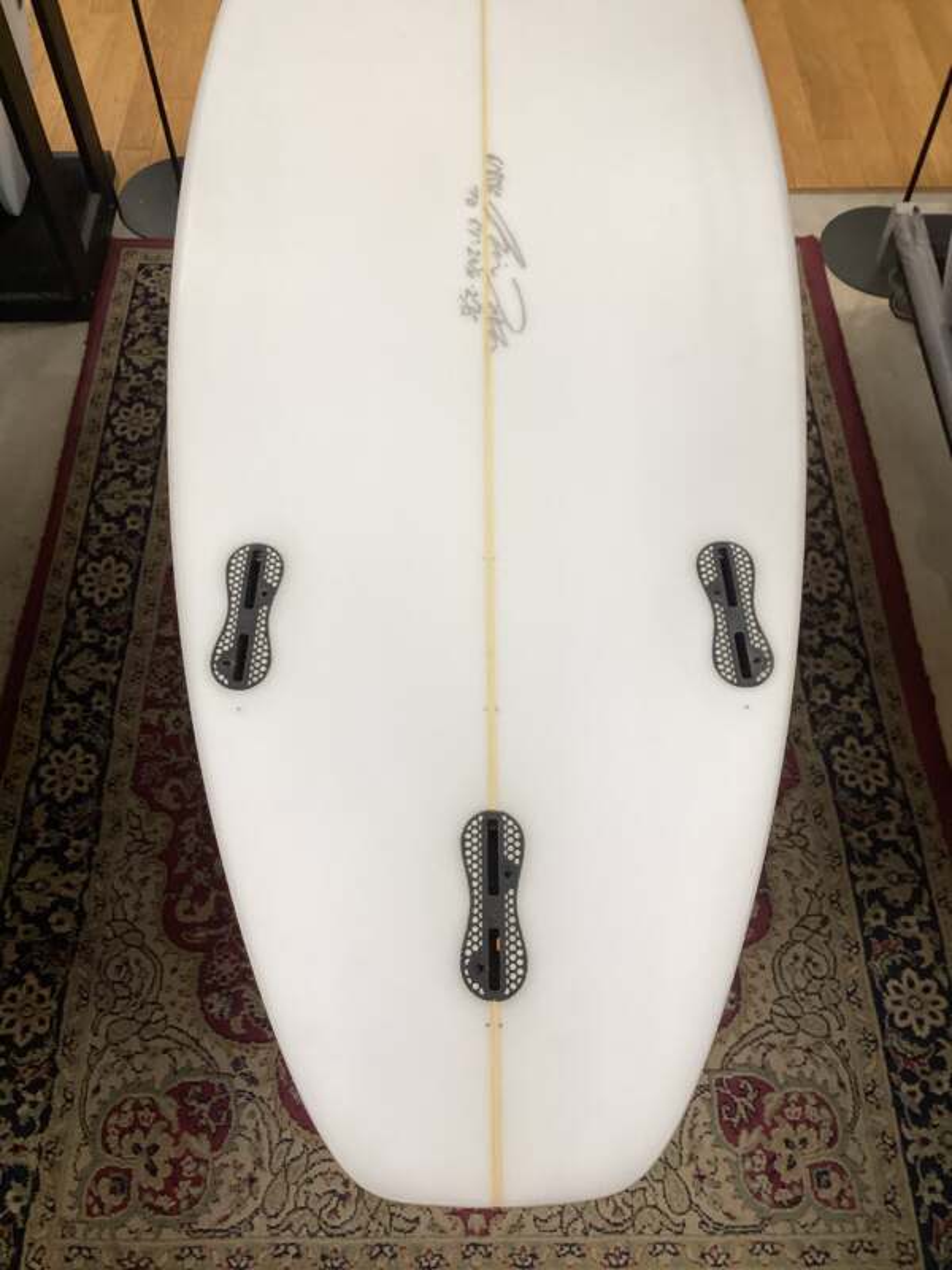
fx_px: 1137
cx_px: 476
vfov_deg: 58.4
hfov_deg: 45.4
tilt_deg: -57.1
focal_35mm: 31
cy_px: 635
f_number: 2.4
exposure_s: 1/100
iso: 64
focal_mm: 3.3
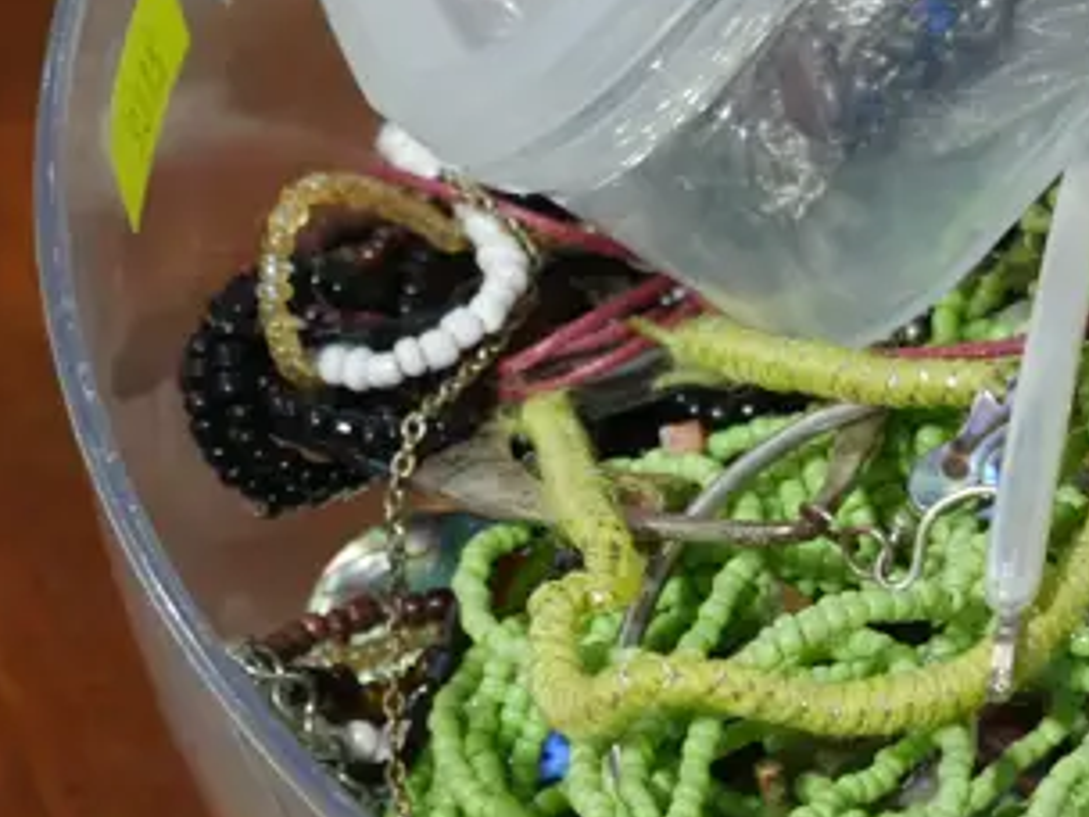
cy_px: 378
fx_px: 5505
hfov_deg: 10.9
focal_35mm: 175
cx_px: 1558
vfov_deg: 8.5
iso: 640
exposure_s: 1/60
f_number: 5.3
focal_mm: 26
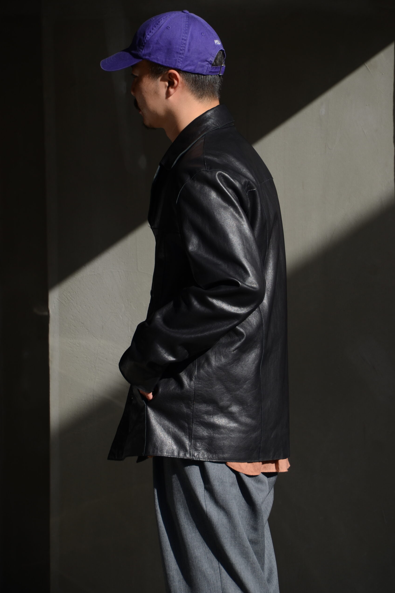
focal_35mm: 205
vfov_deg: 10.1
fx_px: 3365
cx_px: 197
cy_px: 295
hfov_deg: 6.7
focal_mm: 135
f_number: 6
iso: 160
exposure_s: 1/640
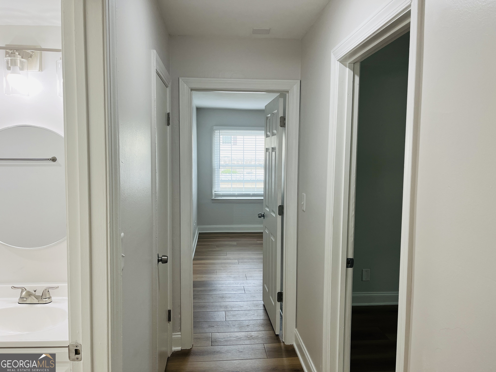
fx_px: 373
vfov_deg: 53.1
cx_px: 248
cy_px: 186
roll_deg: +0.4
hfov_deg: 67.3
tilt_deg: -4.0
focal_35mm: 26
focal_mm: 5.1
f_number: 1.6
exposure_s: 1/120
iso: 100
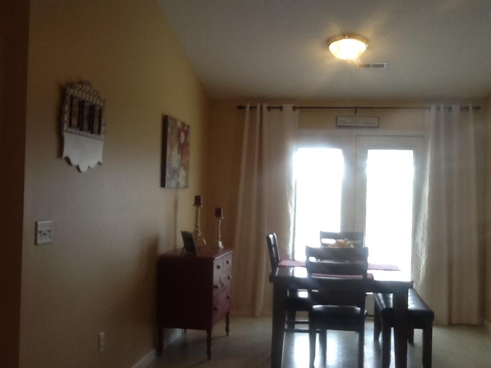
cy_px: 184
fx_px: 624
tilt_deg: +1.4
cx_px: 246
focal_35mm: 44
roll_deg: -2.2
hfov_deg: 42.9
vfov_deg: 32.9
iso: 50
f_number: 2.4
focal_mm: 2.03
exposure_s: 1/50
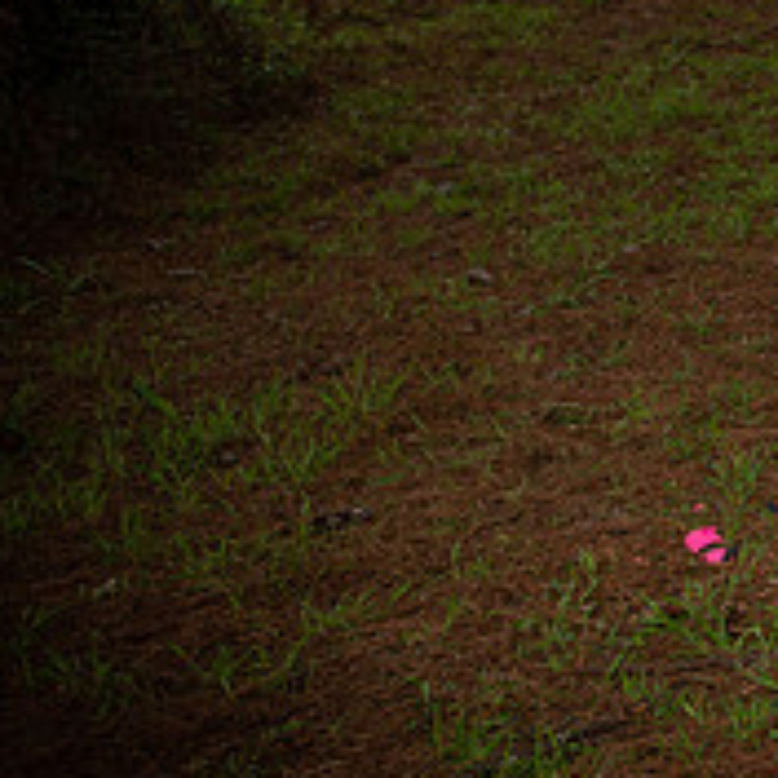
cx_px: 1061
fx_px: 1704
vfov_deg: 25.0
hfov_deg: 22.5
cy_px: 80
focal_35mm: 67
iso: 100
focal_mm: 24
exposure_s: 1/1000
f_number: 2.8
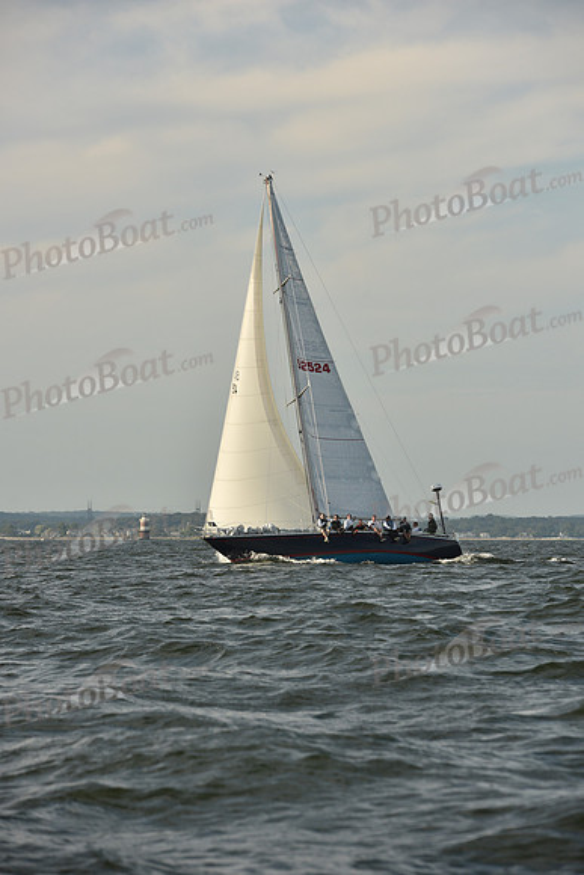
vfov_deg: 13.2
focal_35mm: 155
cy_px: 438
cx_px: 292
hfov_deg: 8.9
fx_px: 3769
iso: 250
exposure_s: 1/1000
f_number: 6.3
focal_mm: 155
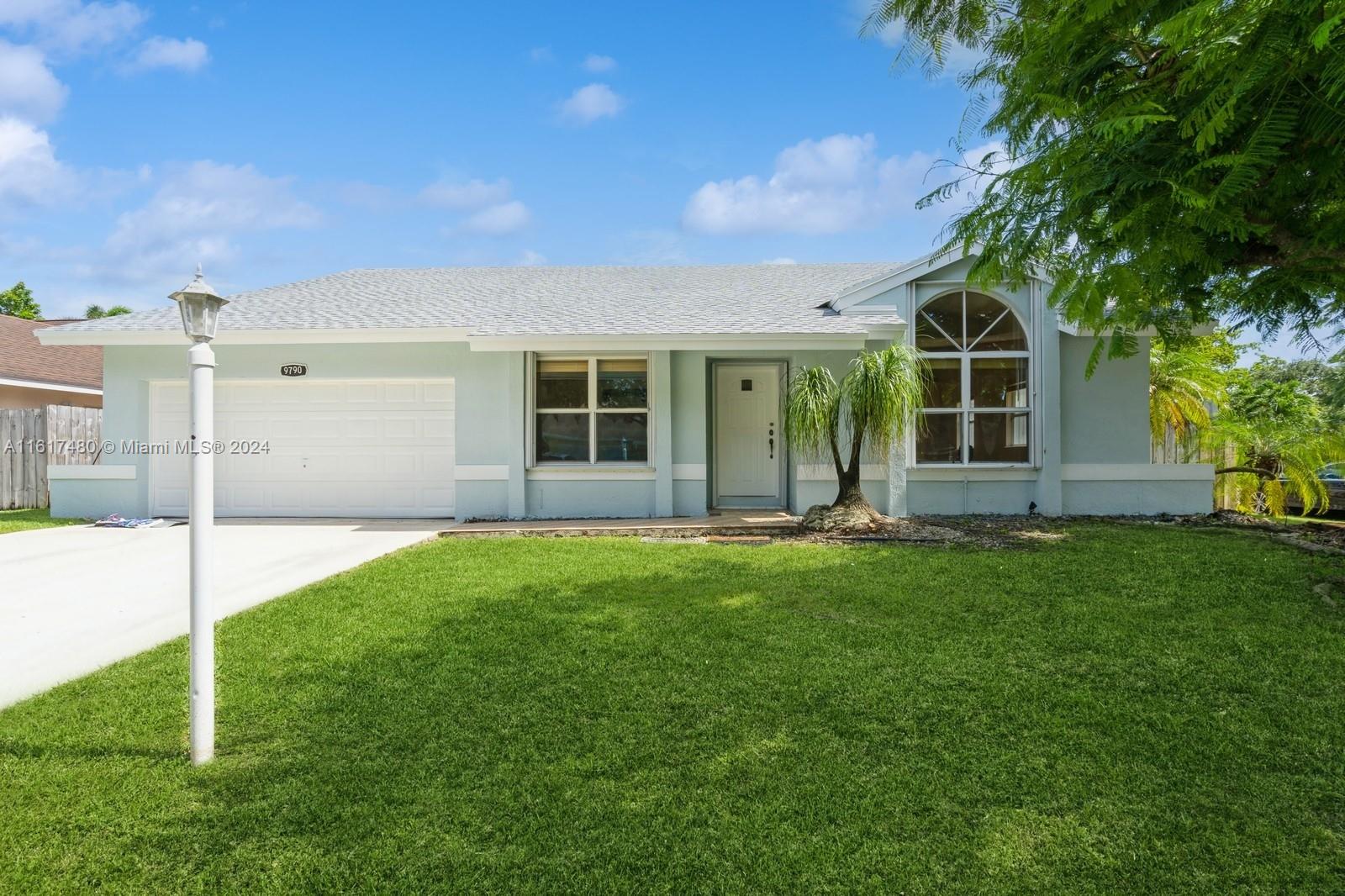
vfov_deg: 73.7
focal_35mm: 16
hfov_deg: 96.7
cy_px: 448
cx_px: 672
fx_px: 598
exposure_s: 1/160
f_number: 10
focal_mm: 16
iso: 160
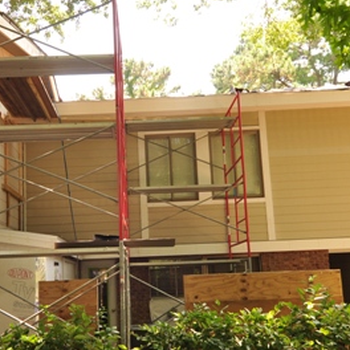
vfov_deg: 44.4
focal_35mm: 37
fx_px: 423
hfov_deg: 44.6
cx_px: 135
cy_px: 226
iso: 200
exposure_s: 1/80
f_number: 6.3
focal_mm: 12
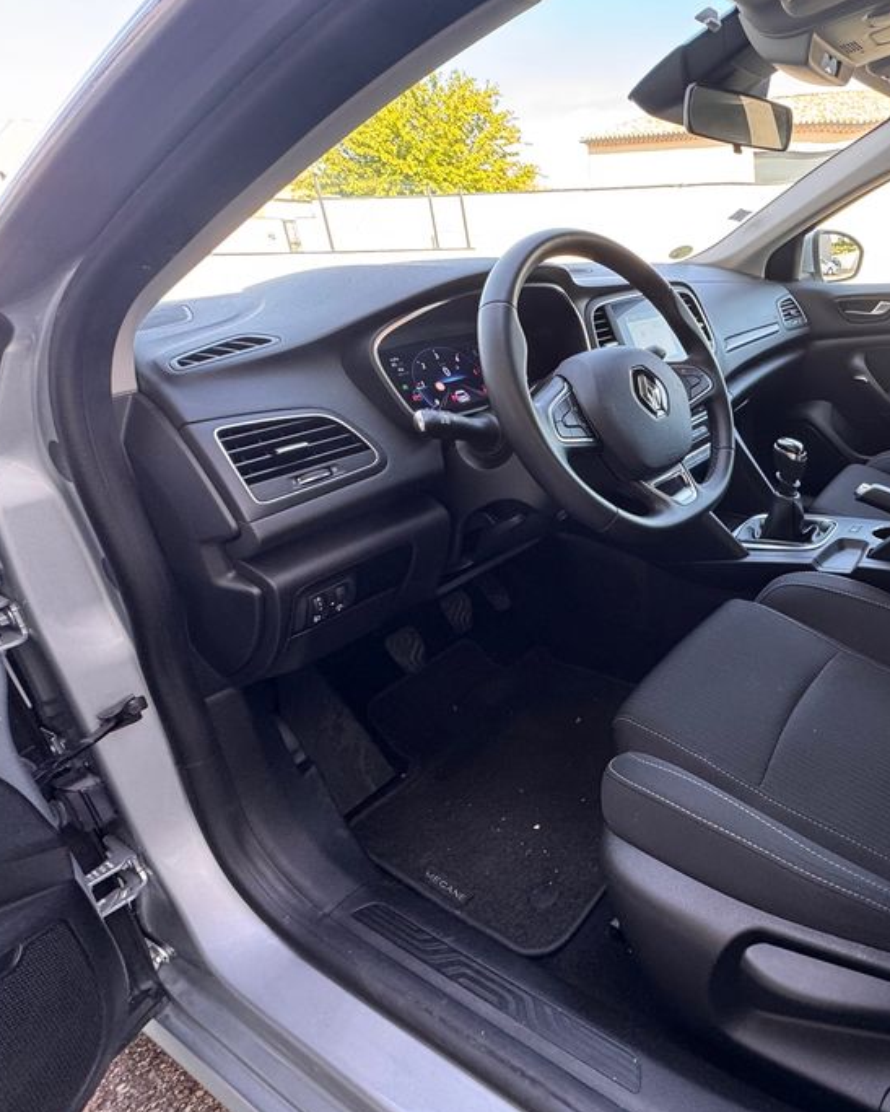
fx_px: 658
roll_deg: -0.1
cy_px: 519
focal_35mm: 20
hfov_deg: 61.2
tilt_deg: -23.0
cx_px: 740
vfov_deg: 80.2
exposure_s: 1/99
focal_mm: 2.22
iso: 200
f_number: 2.2
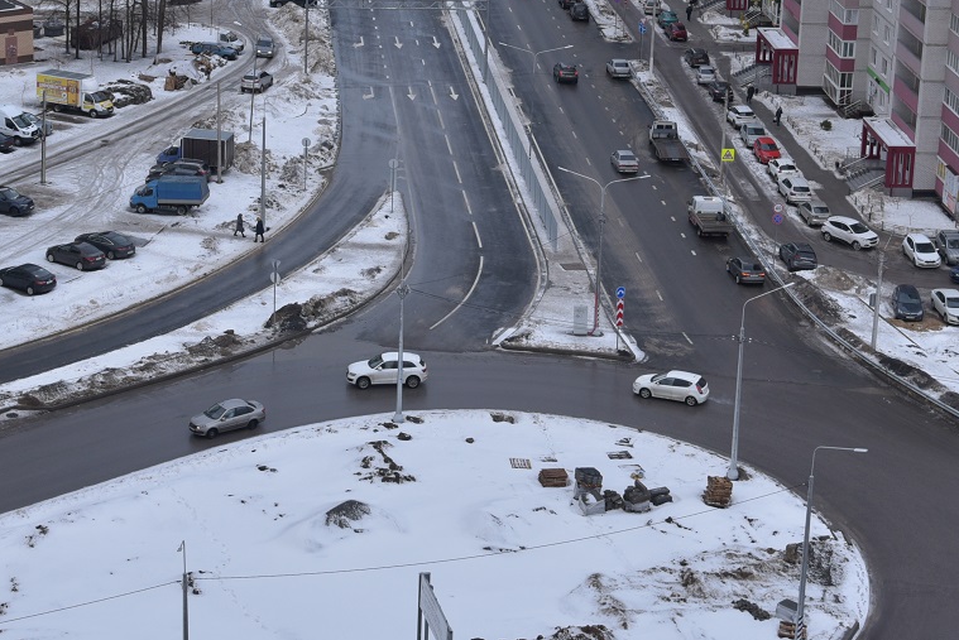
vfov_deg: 17.0
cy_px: 28
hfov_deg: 25.6
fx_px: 2106
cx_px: 421
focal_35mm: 79
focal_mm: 40
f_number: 7.1
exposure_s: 1/250
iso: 400
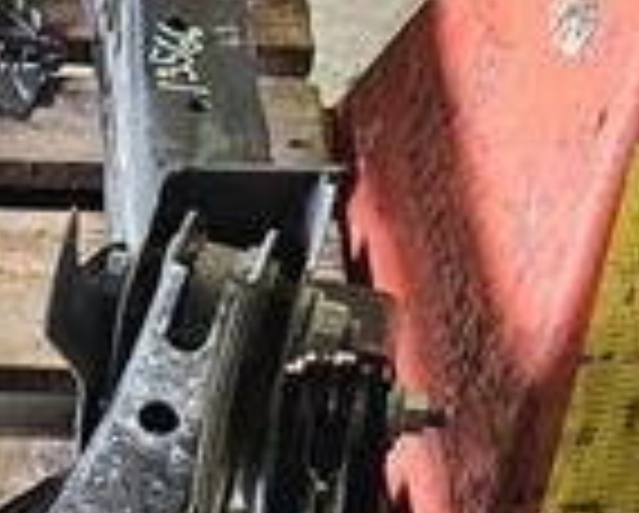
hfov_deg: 18.5
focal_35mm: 101
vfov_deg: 15.0
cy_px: 500
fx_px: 1913
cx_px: -4
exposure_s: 1/100
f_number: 1.8
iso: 320
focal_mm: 5.4
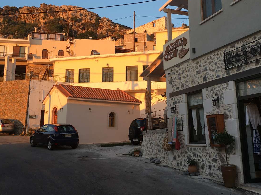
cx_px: 134
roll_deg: +0.8
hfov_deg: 44.8
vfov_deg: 34.0
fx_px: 317
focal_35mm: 42
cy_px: 64
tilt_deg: +11.1
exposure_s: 1/223
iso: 25
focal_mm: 4.15
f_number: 2.2
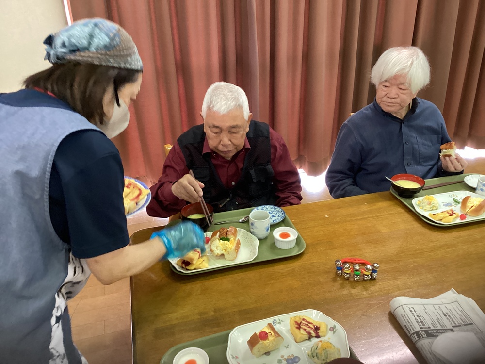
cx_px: 242
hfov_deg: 58.4
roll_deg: +0.9
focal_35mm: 31
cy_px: 182
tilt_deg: -27.4
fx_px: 434
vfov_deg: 45.4
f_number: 2.4
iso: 400
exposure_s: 1/40
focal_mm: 3.3
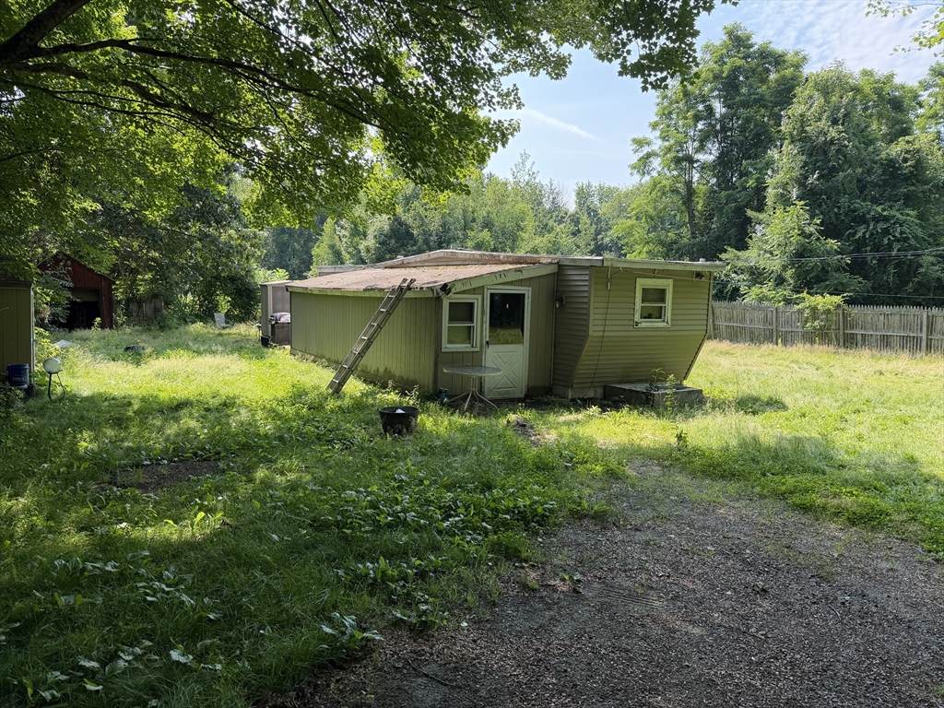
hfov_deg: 71.6
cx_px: 472
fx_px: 654
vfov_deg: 56.8
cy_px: 354
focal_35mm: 24
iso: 100
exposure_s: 1/1060
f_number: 1.78
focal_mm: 6.76
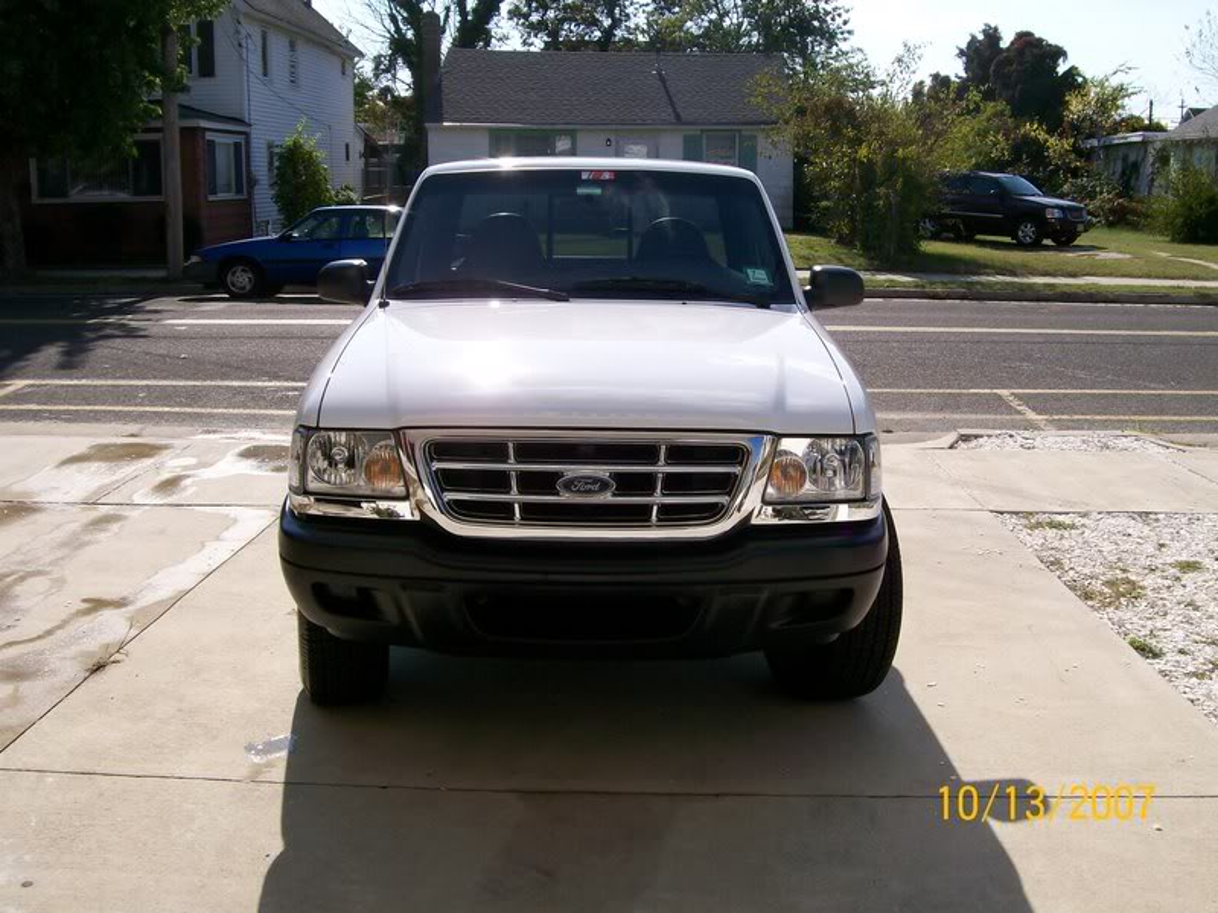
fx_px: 1267
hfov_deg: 51.4
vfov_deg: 39.7
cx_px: 609
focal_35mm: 36
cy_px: 456
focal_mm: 6
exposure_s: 1/710
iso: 80
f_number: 4.8
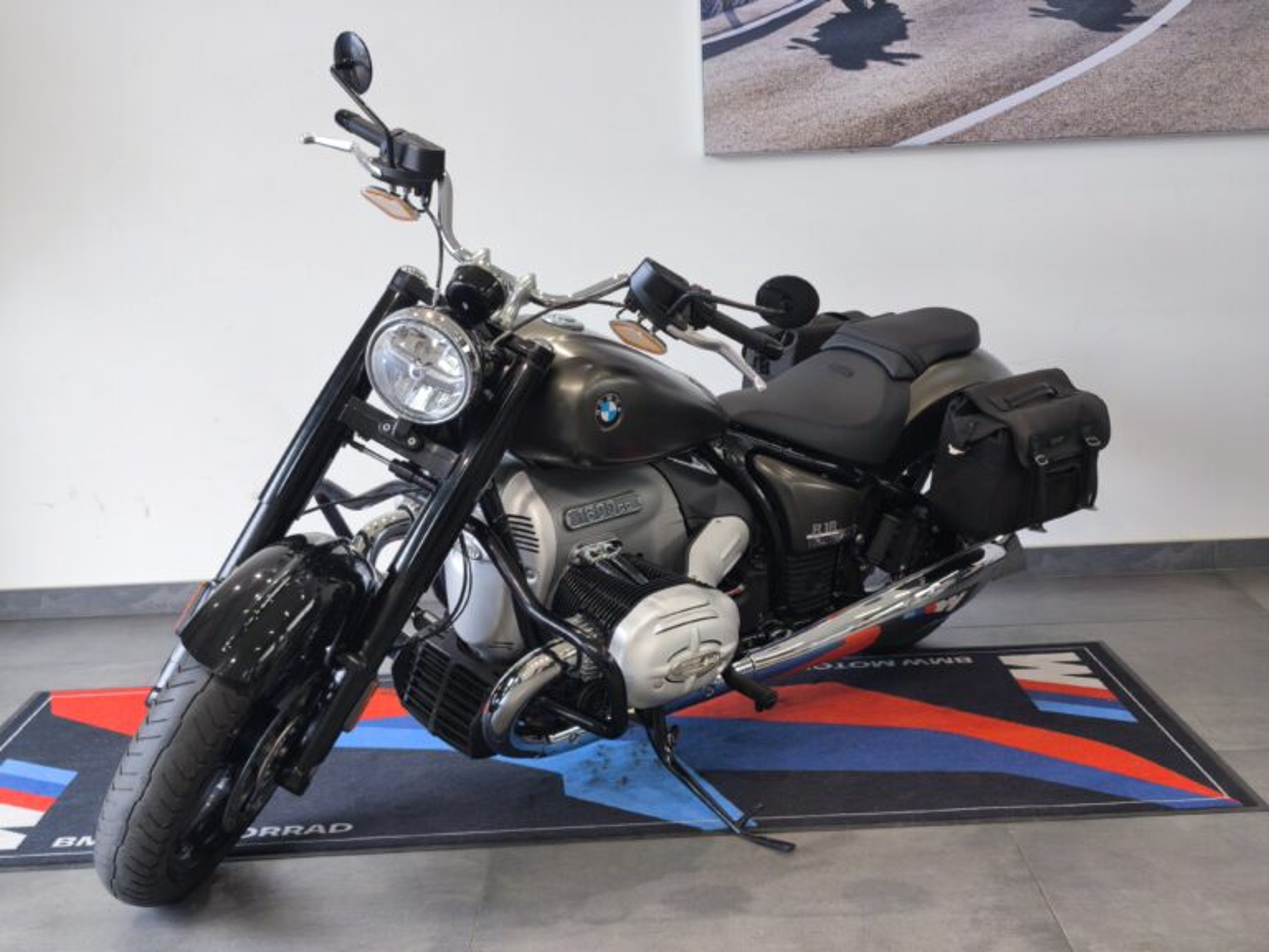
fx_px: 1686
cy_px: 476
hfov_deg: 41.2
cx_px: 634
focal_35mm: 46
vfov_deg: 31.5
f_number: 1.6
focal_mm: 6.57
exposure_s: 1/100
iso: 80
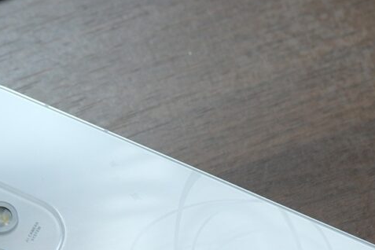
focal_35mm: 209
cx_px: 90
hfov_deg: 9.8
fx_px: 2177
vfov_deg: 6.5
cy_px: 269
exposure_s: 1/125
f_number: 4
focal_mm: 55
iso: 500
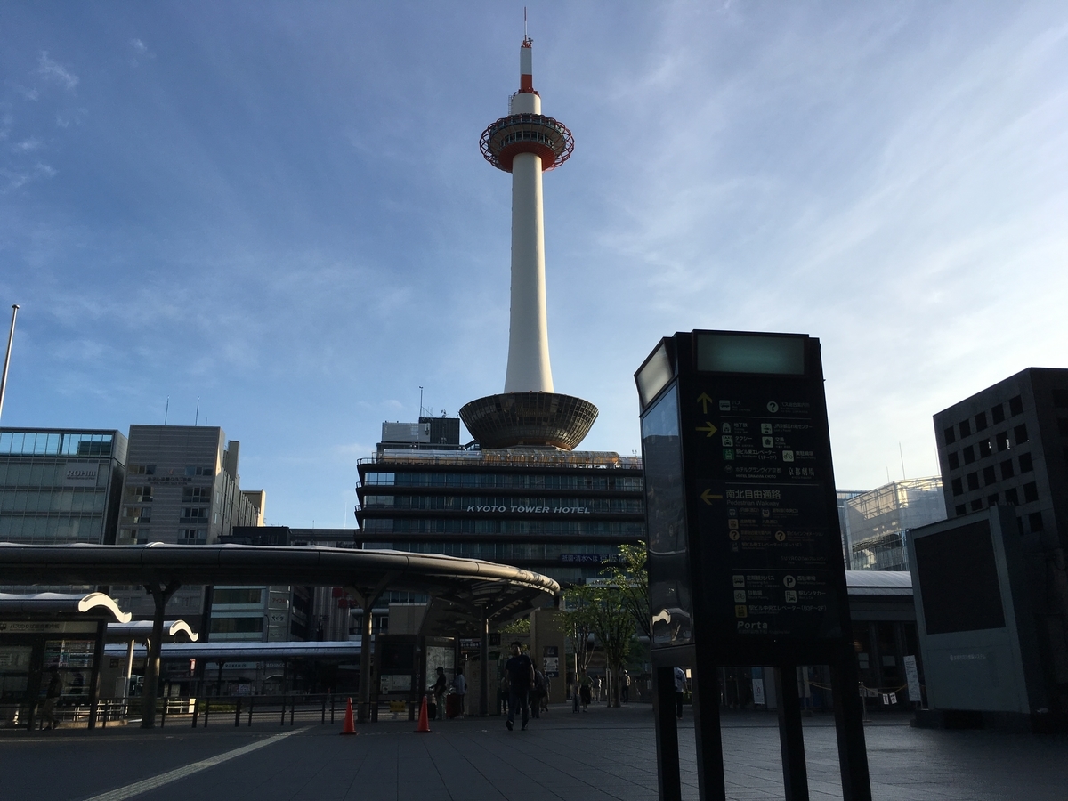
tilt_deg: +16.3
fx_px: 895
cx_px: 534
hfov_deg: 61.7
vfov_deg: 48.2
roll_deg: +0.4
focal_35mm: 29
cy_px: 400
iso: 25
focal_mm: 4.15
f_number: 2.2
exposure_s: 1/1508
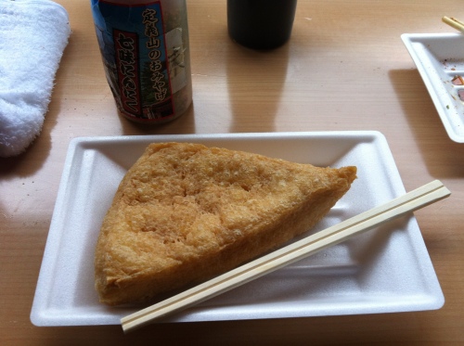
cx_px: 232
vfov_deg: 40.6
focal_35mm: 35
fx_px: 468
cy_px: 173
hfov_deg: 52.7
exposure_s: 1/40
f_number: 2.8
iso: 80
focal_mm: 3.85
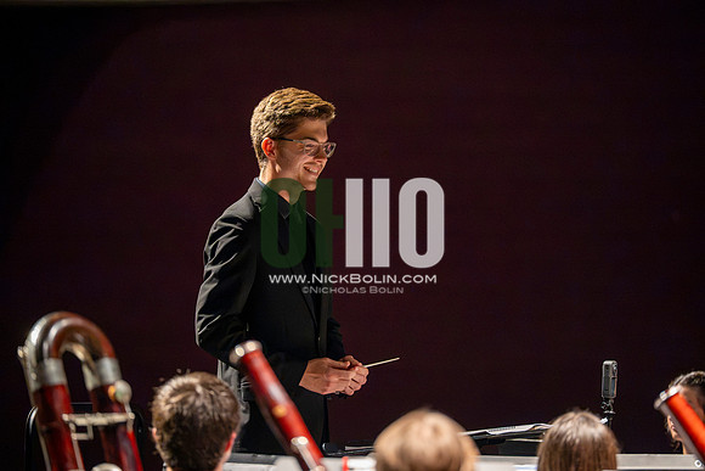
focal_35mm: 200
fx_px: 3917
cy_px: 236
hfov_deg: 10.3
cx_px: 352
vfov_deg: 6.9
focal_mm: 200
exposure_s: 1/640
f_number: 2.8
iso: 12800
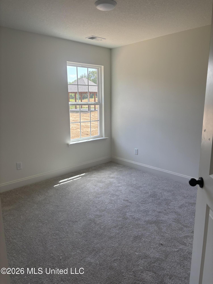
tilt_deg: -14.0
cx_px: 106
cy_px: 142
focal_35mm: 26
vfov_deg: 67.3
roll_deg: +0.7
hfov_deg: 53.1
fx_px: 213
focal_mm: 5.96
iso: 50
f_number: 1.6
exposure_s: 1/224
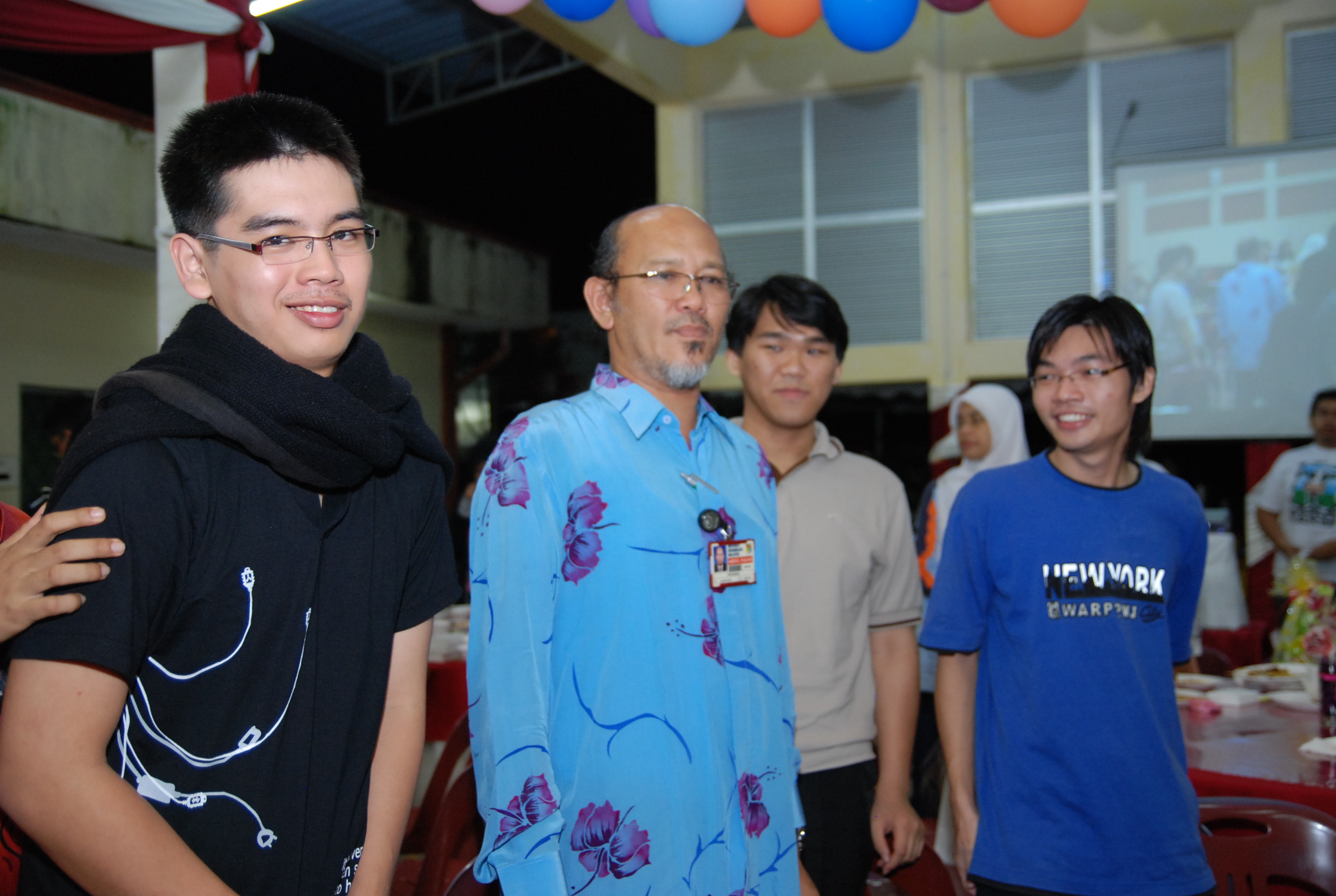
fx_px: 1450
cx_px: 668
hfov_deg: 49.5
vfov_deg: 34.4
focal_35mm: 39
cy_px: 448
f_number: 2.8
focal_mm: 26
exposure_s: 1/80
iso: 500
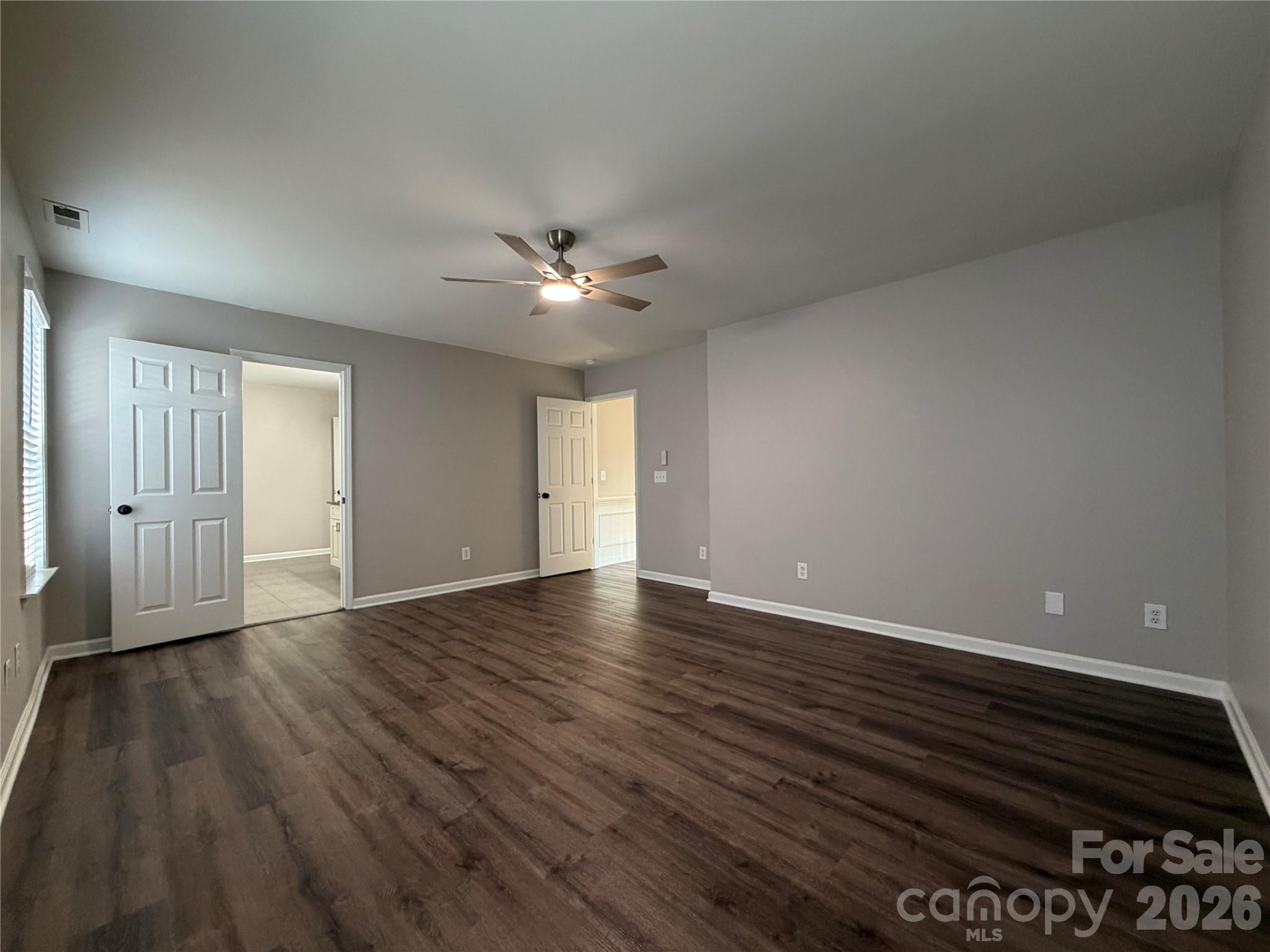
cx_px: 635
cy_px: 476
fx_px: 514
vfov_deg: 85.7
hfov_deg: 102.1
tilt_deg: +0.0
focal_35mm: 14
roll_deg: +0.8
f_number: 2.2
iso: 320
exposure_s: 1/60
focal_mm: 2.22
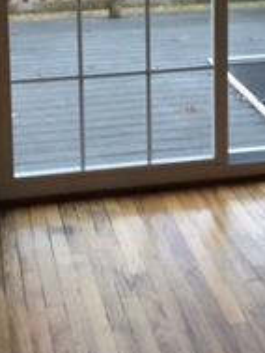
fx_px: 999
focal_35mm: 98
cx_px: 205
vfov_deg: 19.3
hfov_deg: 15.0
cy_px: -22
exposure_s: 1/30
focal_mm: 4.15
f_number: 2.2
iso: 125
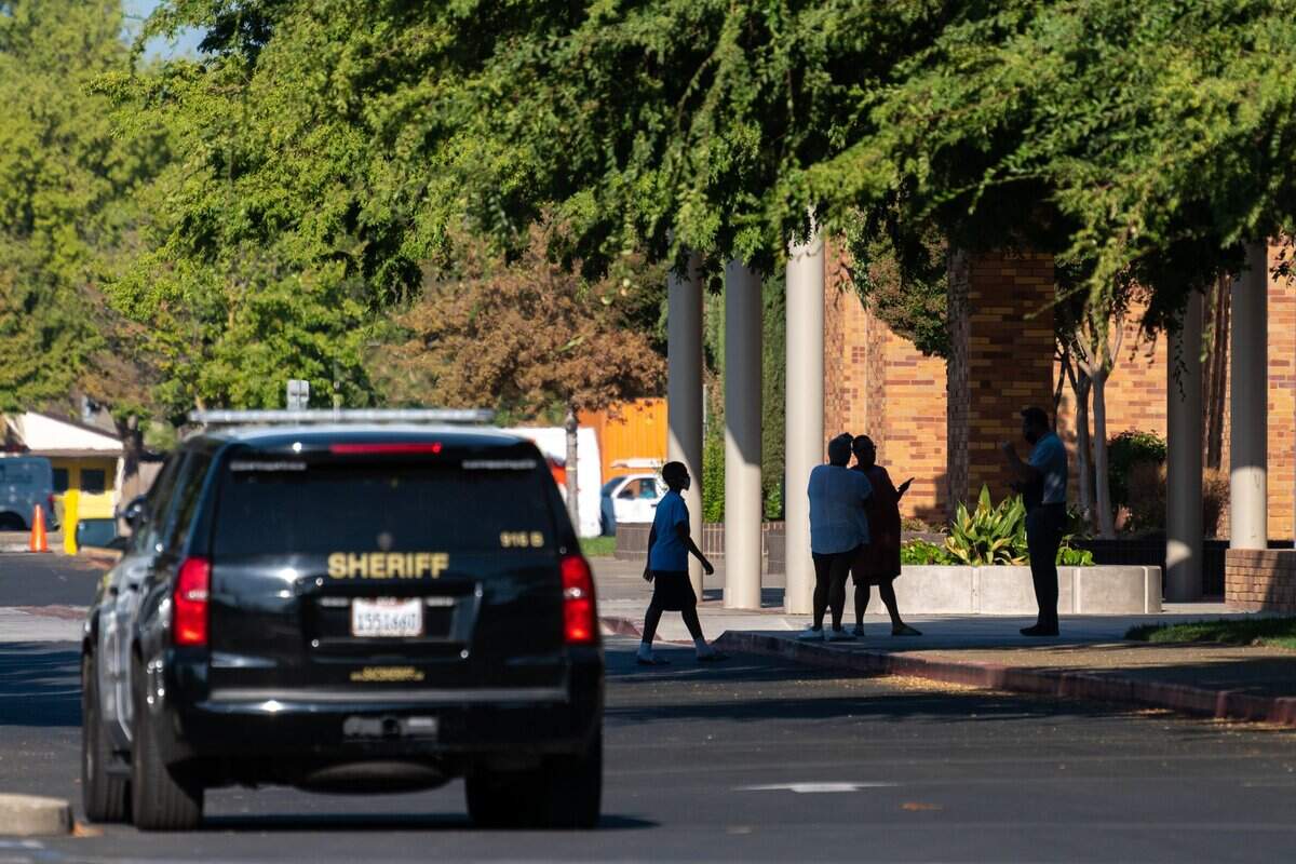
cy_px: 432
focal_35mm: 340
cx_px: 648
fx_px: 12239
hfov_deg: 6.1
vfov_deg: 4.0
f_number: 5.6
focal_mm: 340
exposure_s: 1/2500
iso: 400
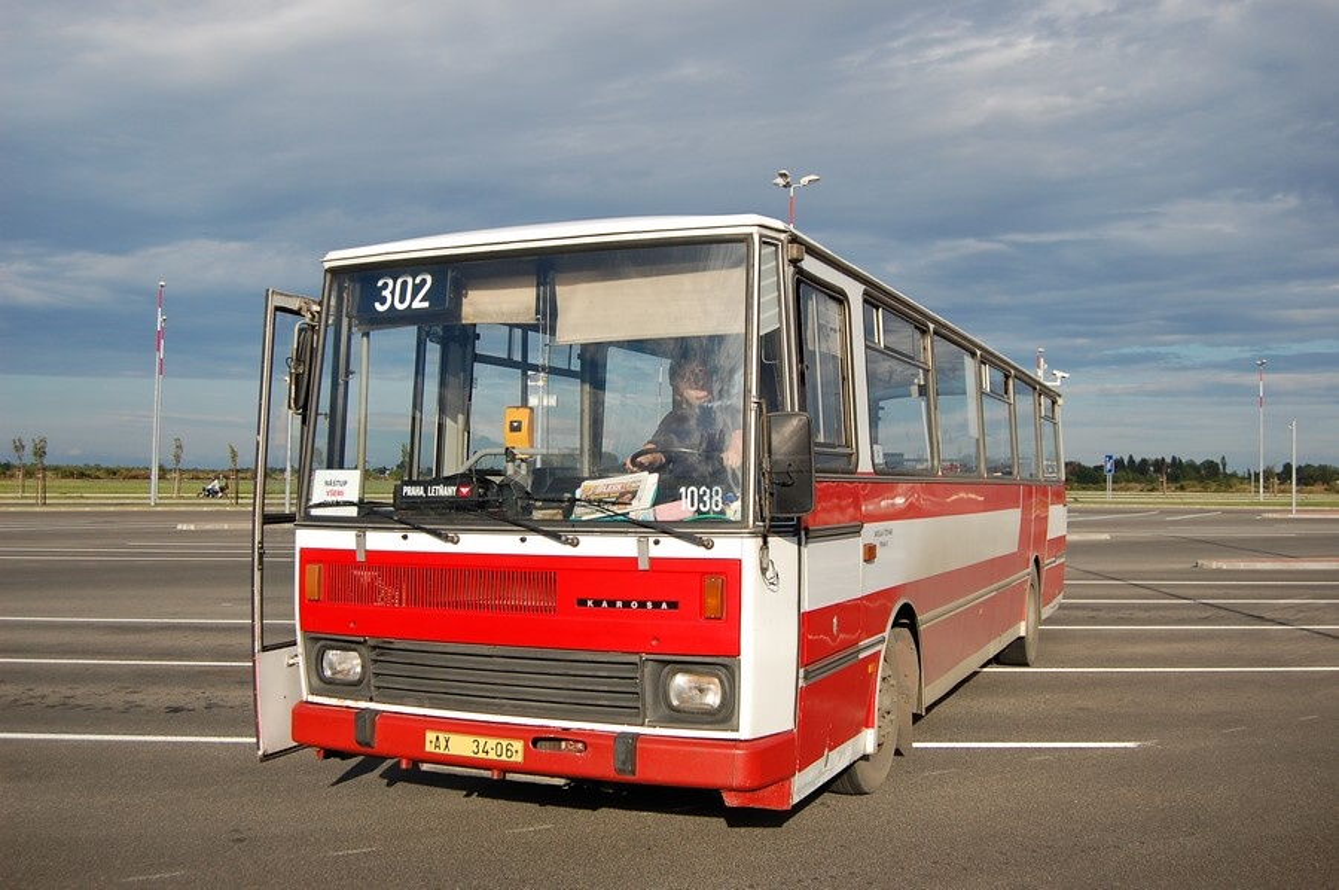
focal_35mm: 34
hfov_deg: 55.2
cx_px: 670
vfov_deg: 38.3
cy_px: 445
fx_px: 1282
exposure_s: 1/1250
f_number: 5
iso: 200
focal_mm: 23
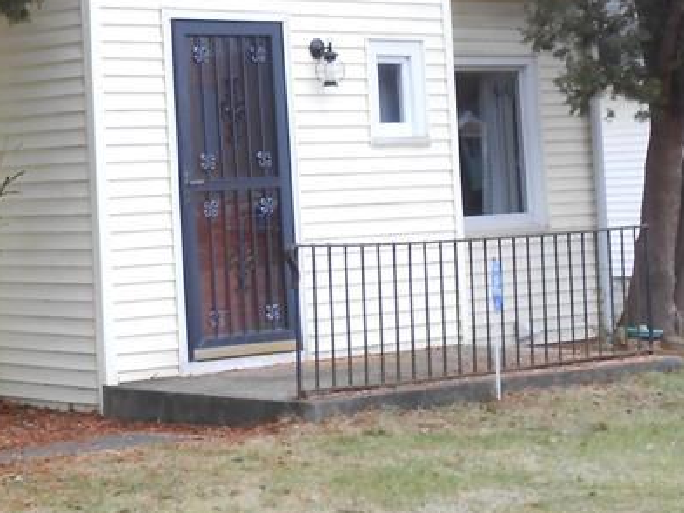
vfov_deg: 14.8
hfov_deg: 18.6
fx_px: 1957
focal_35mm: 99
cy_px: 94
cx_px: -172
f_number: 4.2
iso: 80
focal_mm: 6.8
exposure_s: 1/30
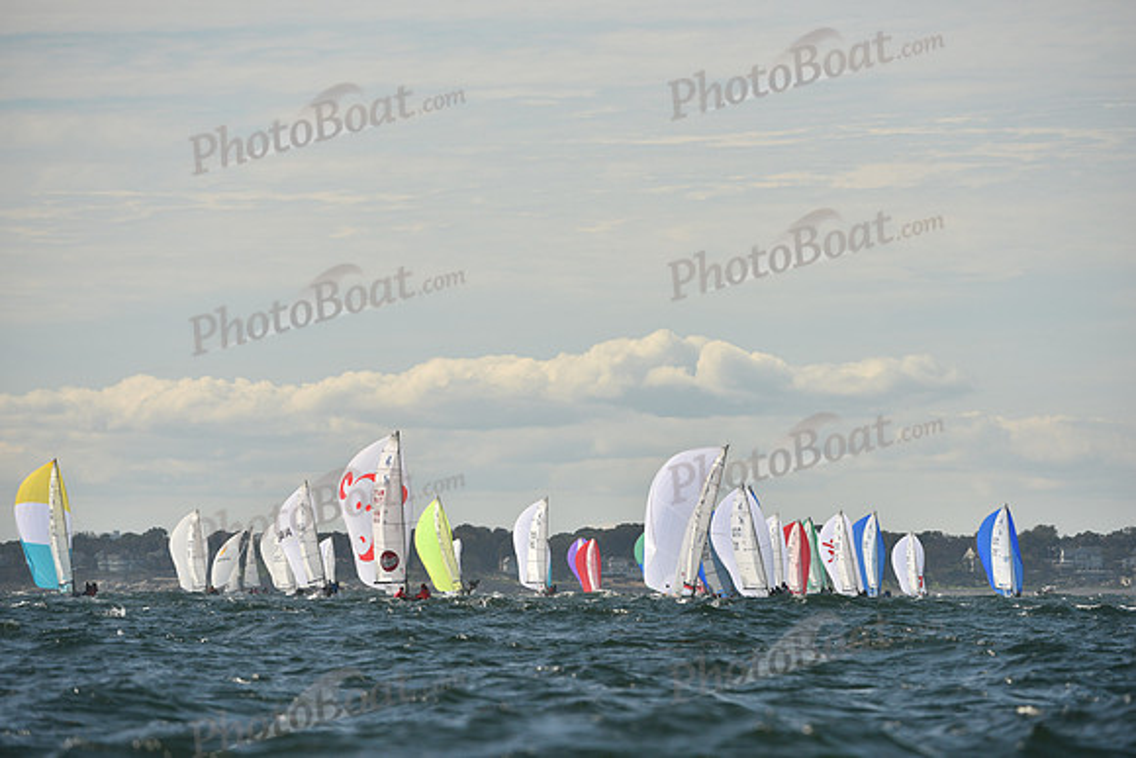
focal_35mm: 330
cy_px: 379
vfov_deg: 4.2
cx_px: 568
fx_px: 10415
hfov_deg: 6.2
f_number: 6.3
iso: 250
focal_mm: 330
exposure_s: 1/1600
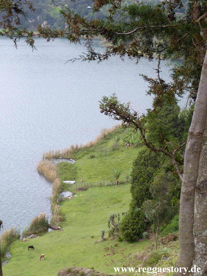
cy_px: 138
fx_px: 287
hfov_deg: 39.7
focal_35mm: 36
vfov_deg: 51.4
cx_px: 104
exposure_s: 1/250
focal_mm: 6.4
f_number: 4
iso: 100
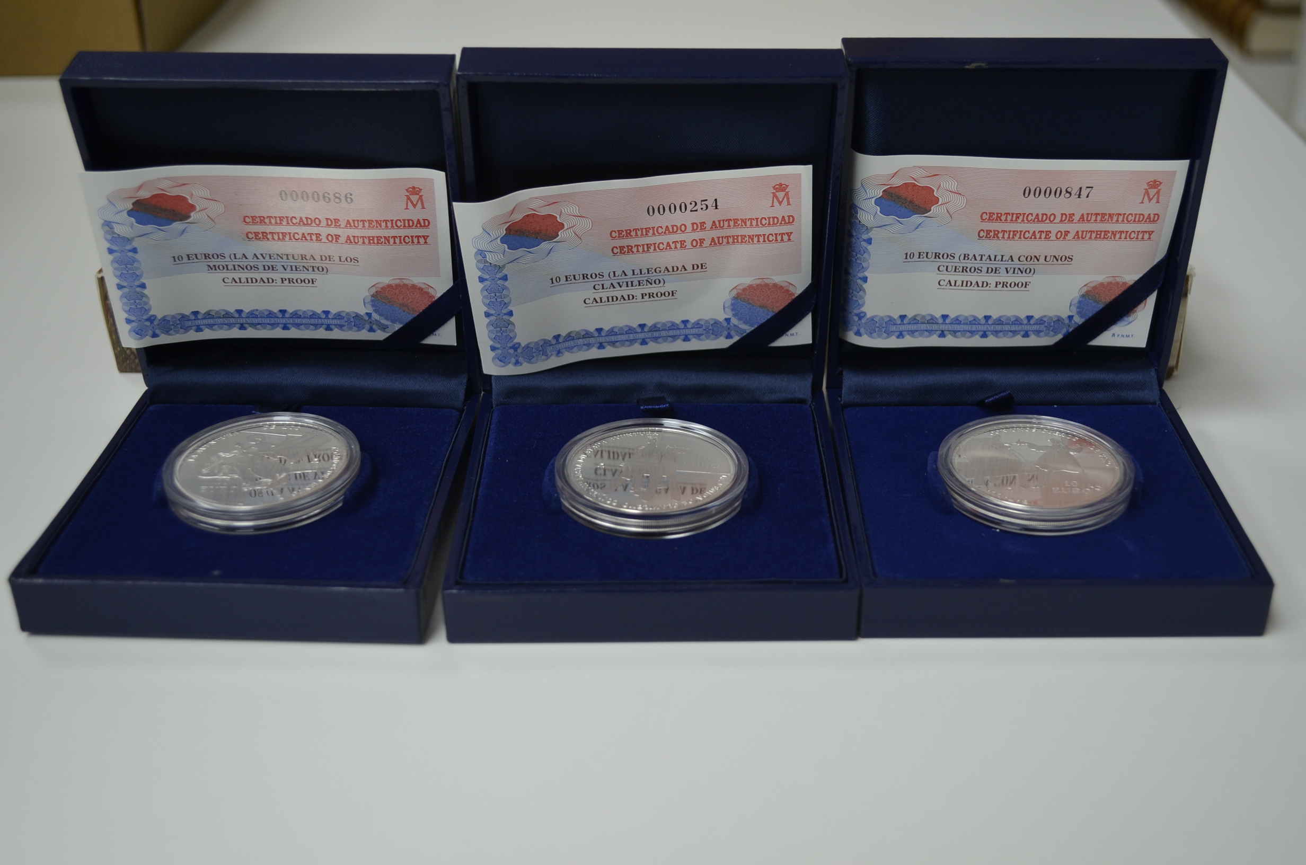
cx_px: 653
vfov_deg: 30.7
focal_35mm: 44
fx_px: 1575
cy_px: 432
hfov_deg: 45.0
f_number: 4.5
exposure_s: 1/80
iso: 400
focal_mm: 29
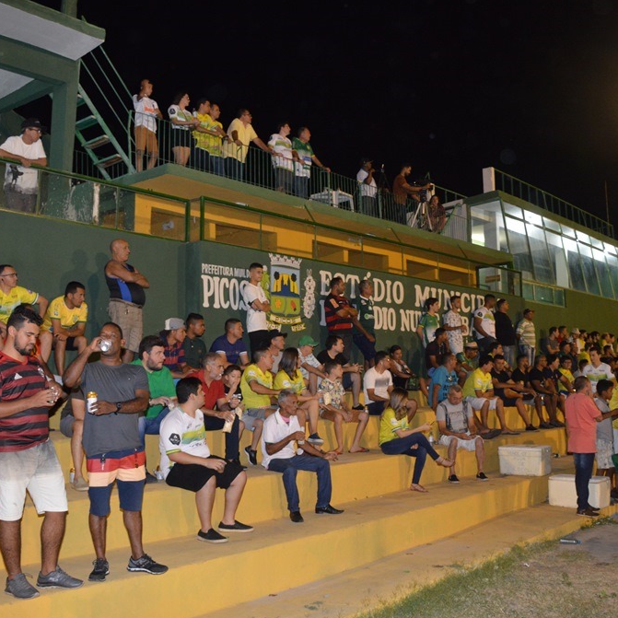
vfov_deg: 47.2
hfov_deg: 47.1
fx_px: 707
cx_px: 341
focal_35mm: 35
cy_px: 311
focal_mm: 18
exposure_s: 1/60
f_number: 3.5
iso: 1000
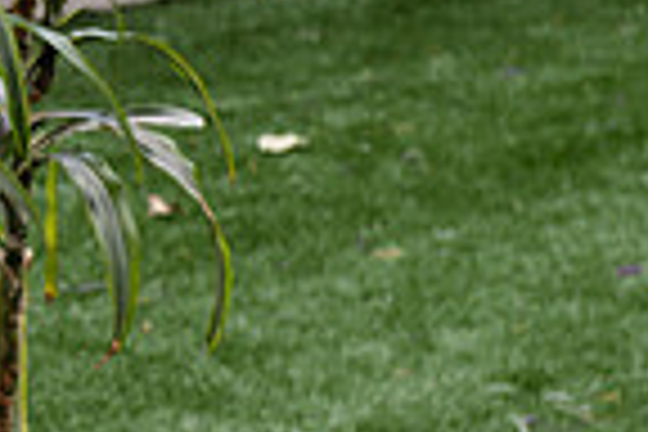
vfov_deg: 5.4
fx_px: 4500
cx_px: -526
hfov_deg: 8.0
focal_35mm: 250
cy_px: -236
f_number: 5.6
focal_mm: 62
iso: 160
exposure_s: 1/250
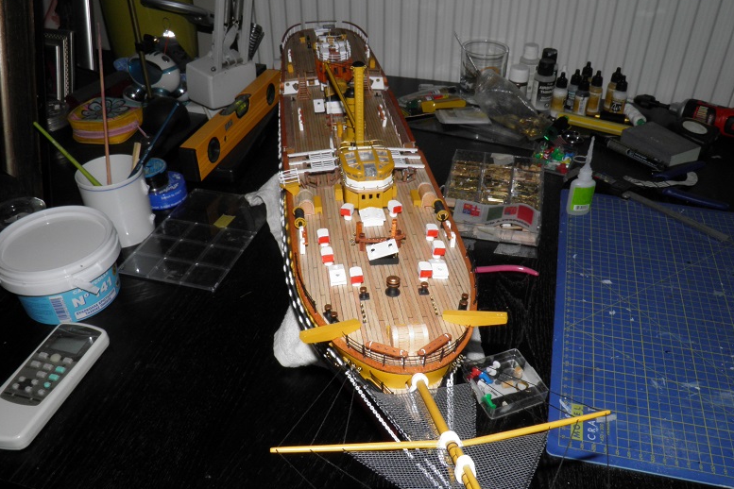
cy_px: 254
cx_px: 375
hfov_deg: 61.9
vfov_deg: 43.6
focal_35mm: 30
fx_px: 612
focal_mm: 4.9
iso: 100
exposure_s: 1/30
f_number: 8
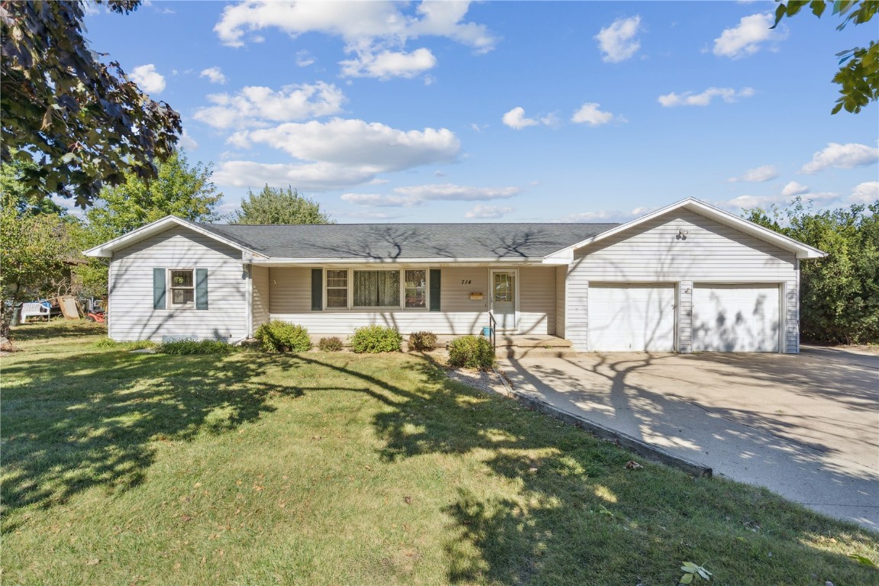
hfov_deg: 96.7
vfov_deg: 73.7
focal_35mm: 16
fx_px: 391
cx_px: 440
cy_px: 293
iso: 400
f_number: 9
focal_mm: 16
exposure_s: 1/1250
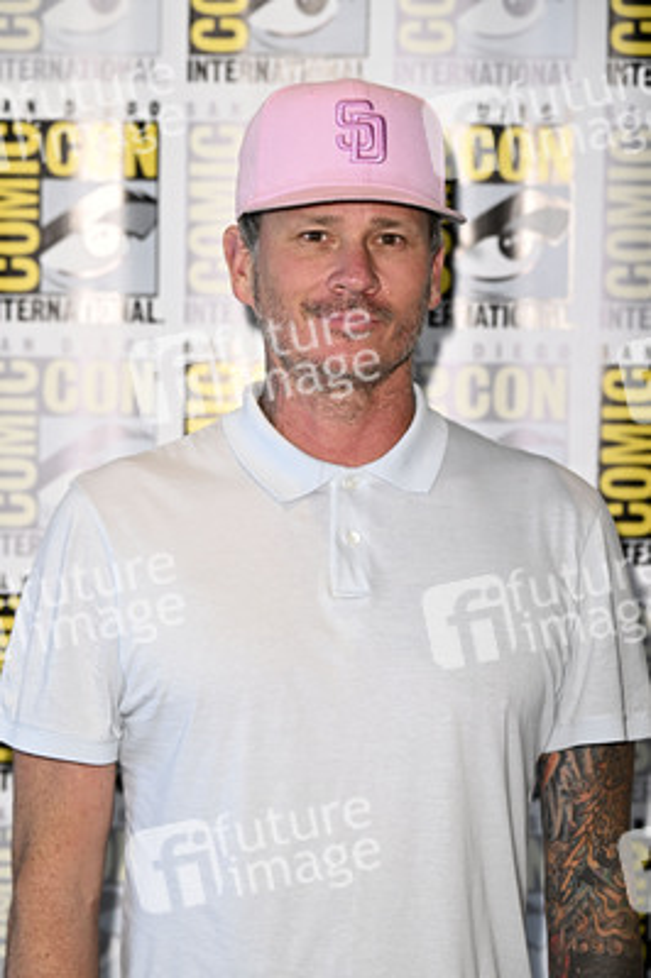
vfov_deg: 21.5
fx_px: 2581
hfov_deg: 14.4
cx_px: 326
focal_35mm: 95
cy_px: 489
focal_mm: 95
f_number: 4.5
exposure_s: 1/250
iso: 1250
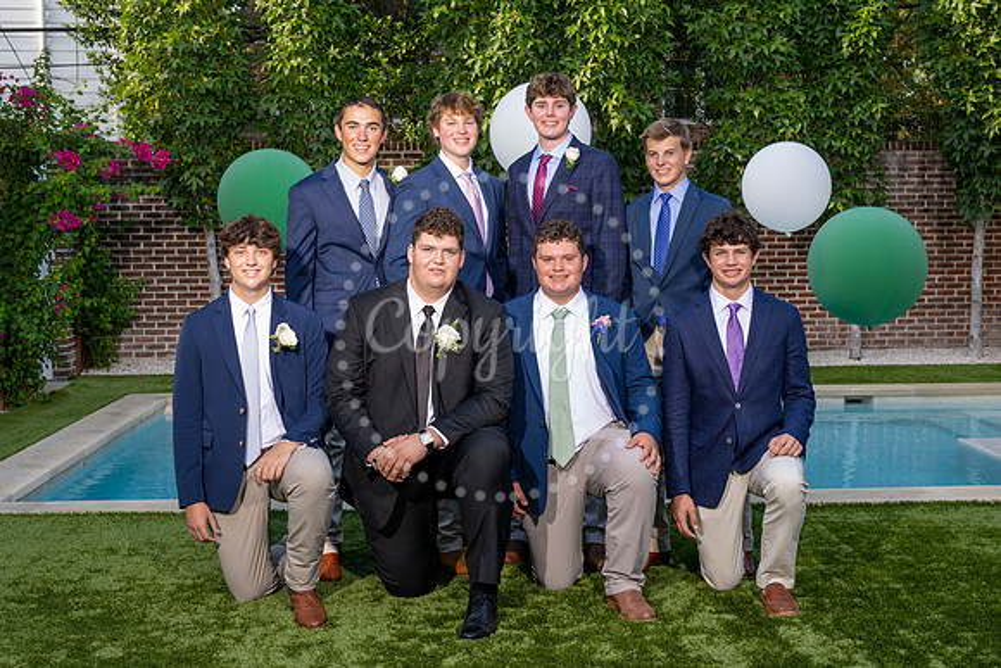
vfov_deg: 26.9
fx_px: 1395
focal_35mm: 50
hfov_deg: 39.4
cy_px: 319
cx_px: 546
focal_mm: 46
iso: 400
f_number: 8
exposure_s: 1/100
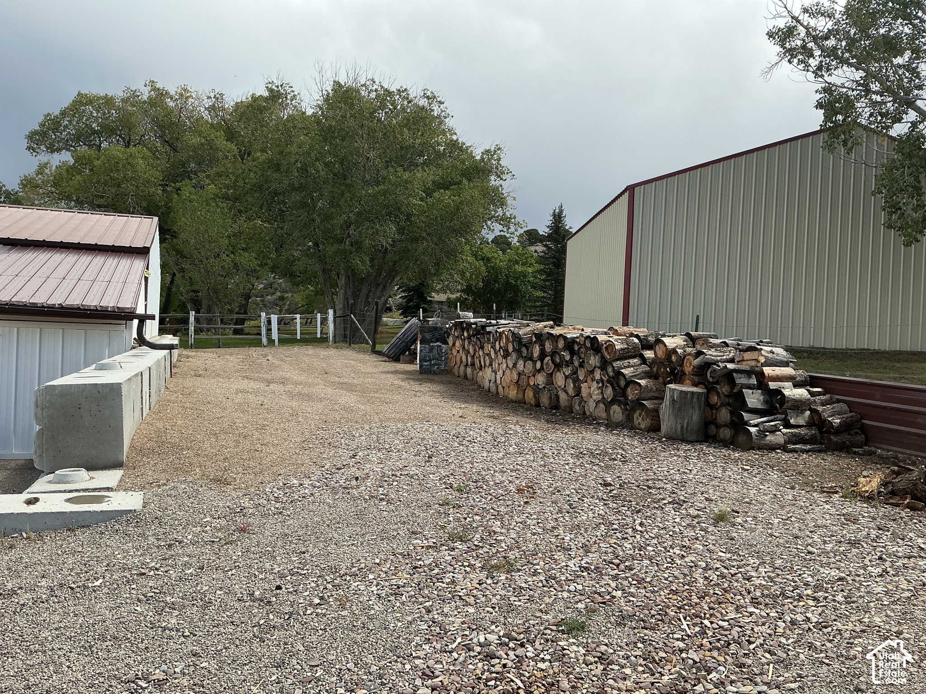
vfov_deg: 48.2
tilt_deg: -1.2
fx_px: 776
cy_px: 347
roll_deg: -2.1
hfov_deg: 61.7
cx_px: 463
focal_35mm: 29
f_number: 1.8
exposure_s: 1/1534
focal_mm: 3
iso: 25
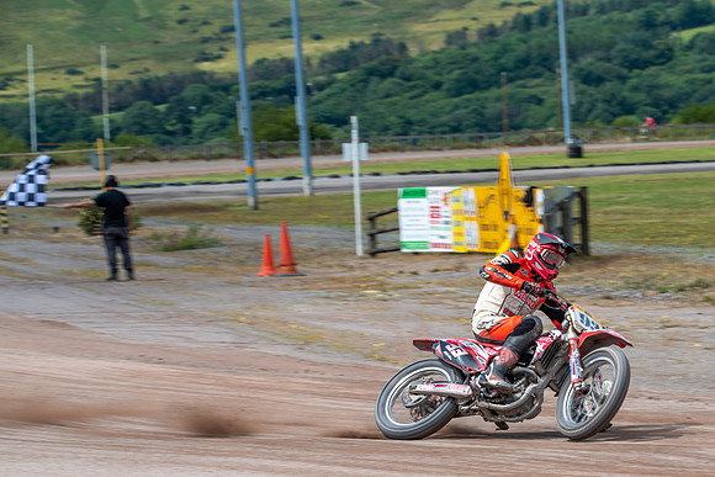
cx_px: 495
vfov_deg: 6.2
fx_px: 4402
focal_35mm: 222
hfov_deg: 9.3
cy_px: 330
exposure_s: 1/320
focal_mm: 160
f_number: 8
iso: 100
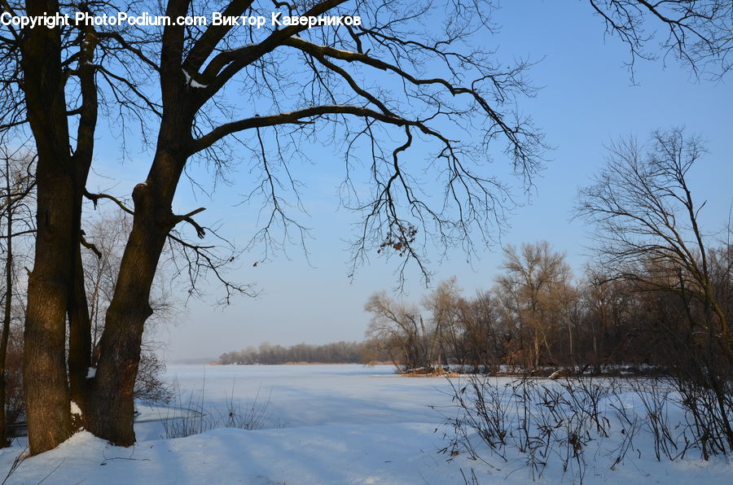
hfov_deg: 57.3
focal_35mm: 33
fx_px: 670
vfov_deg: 39.8
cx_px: 366
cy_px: 242
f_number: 11
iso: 100
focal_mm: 22
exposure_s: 1/125
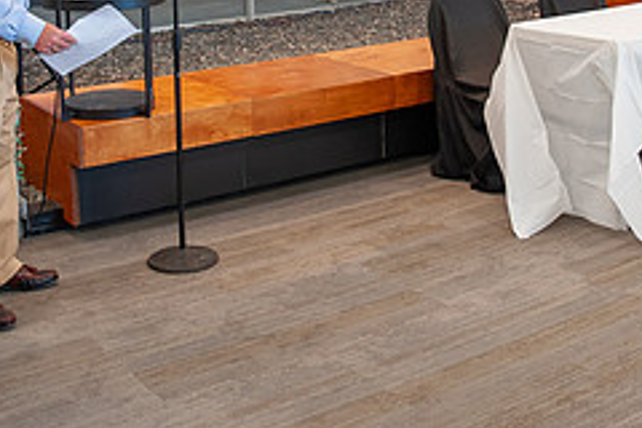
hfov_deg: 34.5
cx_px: 342
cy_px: -83
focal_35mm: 58
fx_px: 1034
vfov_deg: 21.7
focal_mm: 24
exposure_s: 1/160
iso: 1250
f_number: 3.2
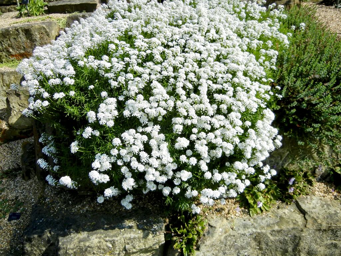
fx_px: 296
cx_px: 170
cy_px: 128
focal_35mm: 30
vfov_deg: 46.8
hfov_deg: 60.0
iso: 160
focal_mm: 5.4
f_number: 7
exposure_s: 1/460
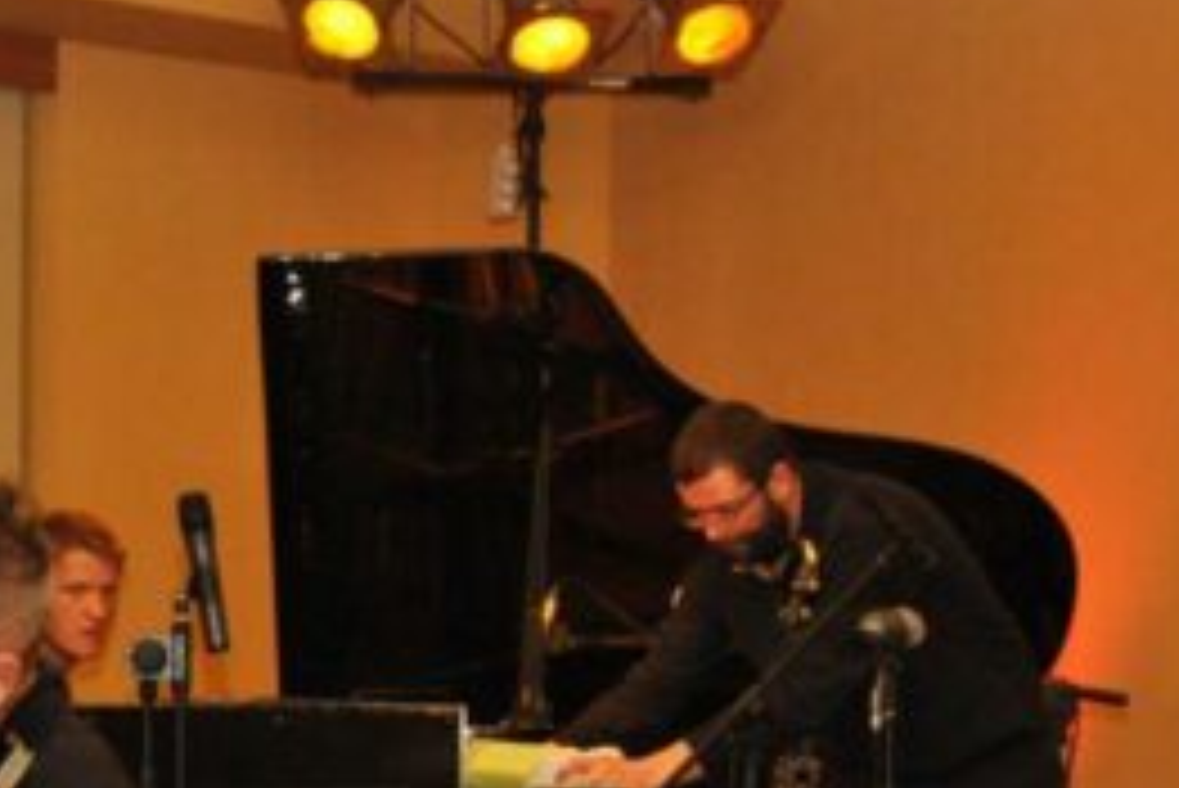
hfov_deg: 15.5
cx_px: 446
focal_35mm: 132
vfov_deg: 10.4
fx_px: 4325
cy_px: 648
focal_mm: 48
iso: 2500
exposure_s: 1/200
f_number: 6.3
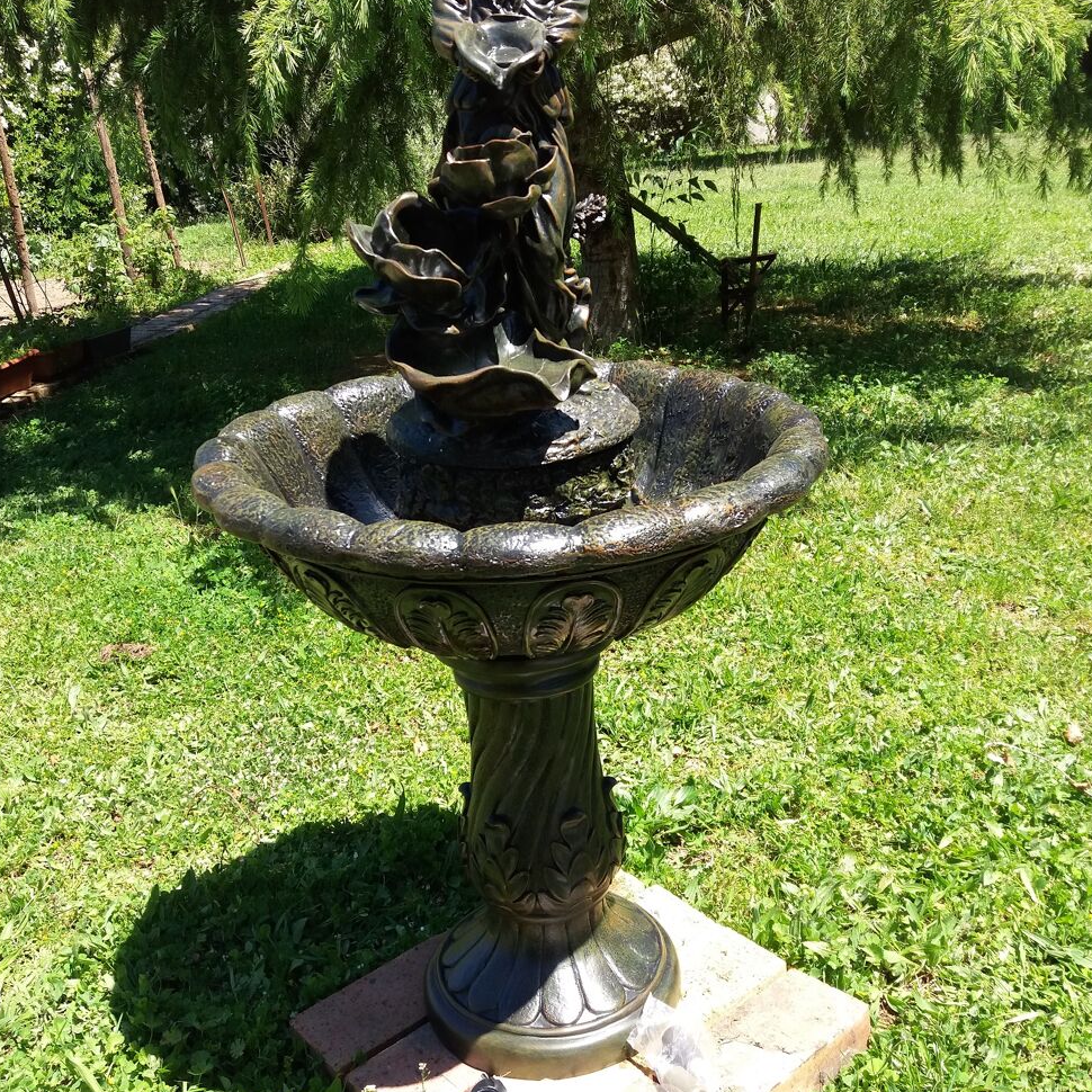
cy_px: 575
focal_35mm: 34
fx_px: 1213
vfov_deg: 48.4
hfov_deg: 48.4
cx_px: 553
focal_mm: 3.7
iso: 64
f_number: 1.9
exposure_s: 1/488
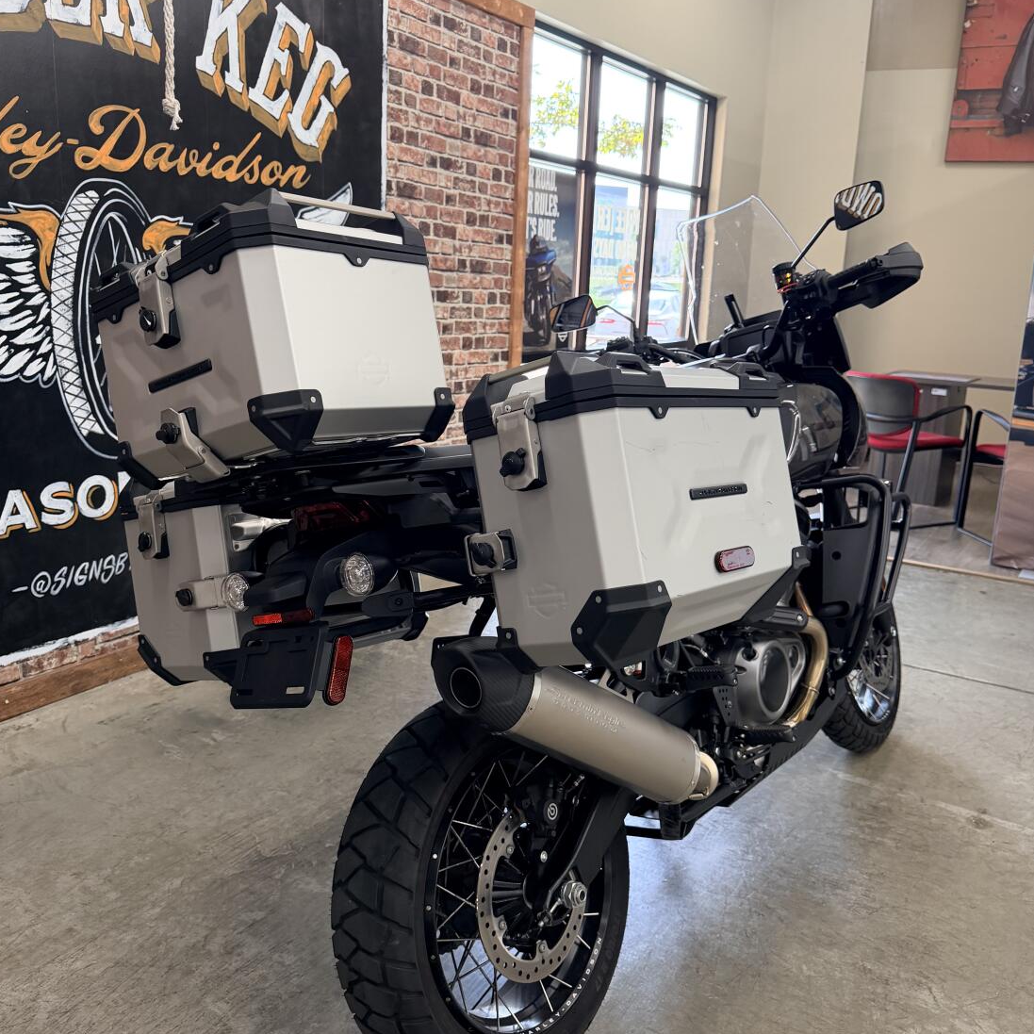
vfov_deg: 55.6
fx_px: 980
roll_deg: -2.3
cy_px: 529
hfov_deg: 55.6
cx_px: 508
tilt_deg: -12.5
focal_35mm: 29
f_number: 1.78
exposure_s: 1/120
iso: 250
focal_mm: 6.76
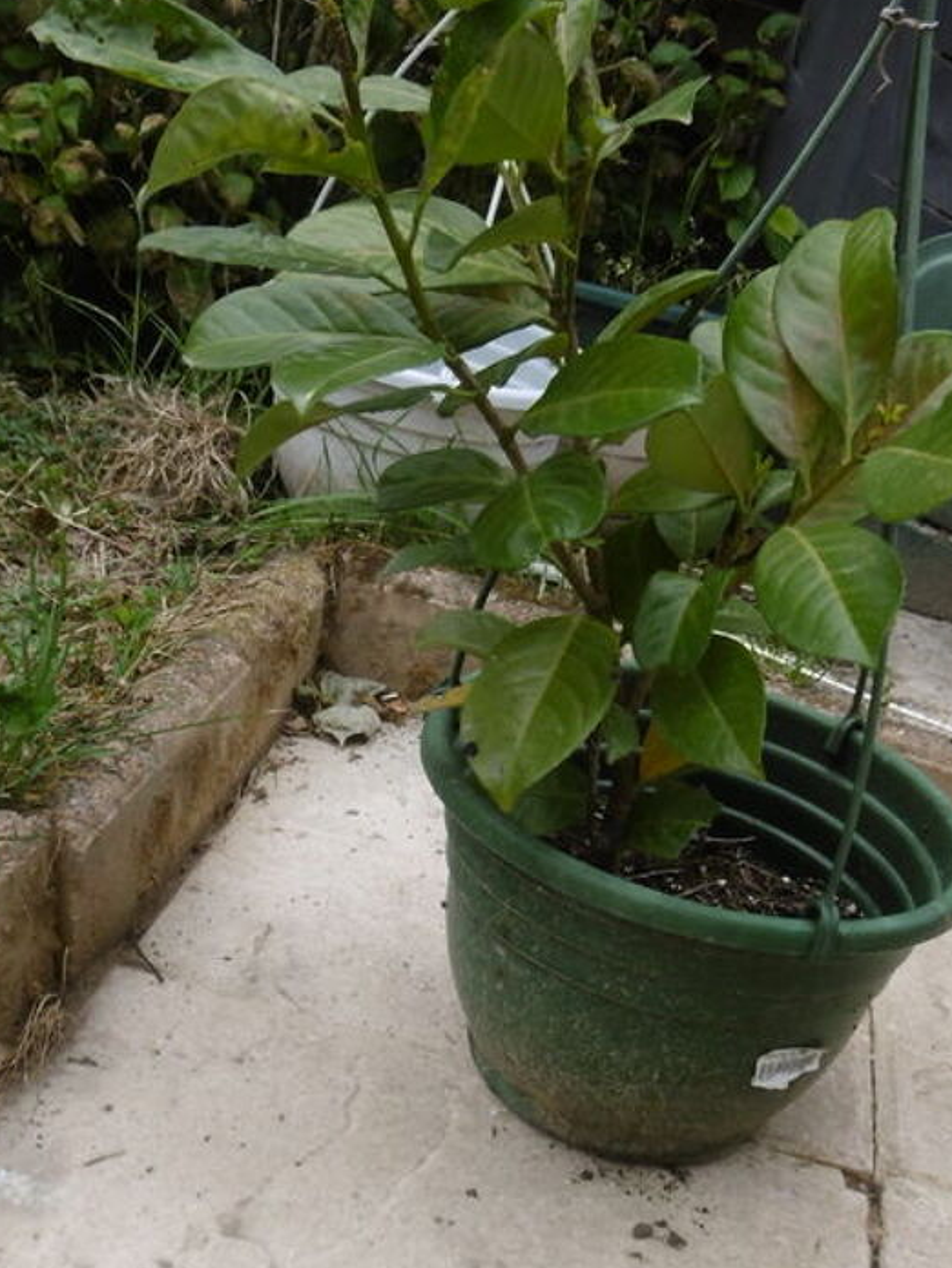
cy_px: 809
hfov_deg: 31.5
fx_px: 1685
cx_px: 540
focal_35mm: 46
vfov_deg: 40.9
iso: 100
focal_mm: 4.3
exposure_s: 1/400
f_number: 3.1
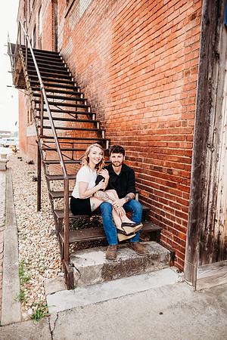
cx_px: 114
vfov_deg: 73.7
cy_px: 170
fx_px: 227
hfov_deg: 53.1
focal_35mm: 24
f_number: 2.8
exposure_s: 1/500
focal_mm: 24
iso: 100
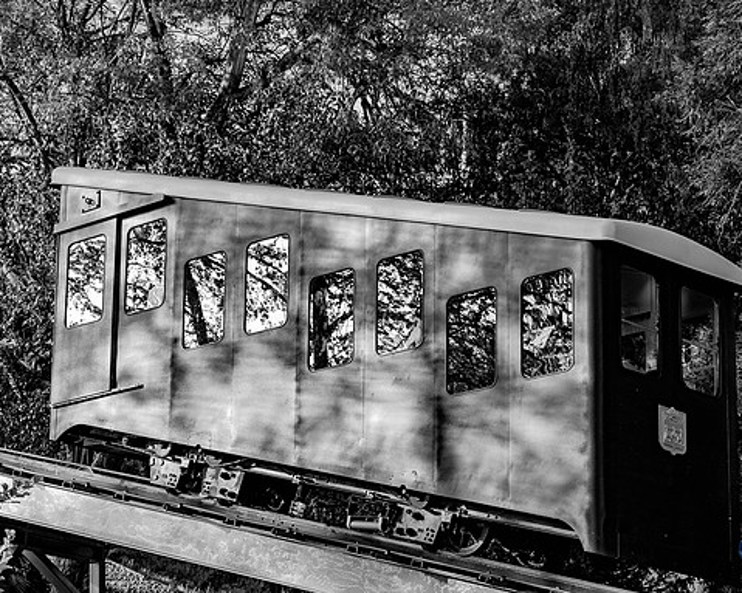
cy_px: 296
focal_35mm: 127
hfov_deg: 15.2
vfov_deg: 12.1
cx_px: 424
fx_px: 2788
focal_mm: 105
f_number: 7.1
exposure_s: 1/200
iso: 400
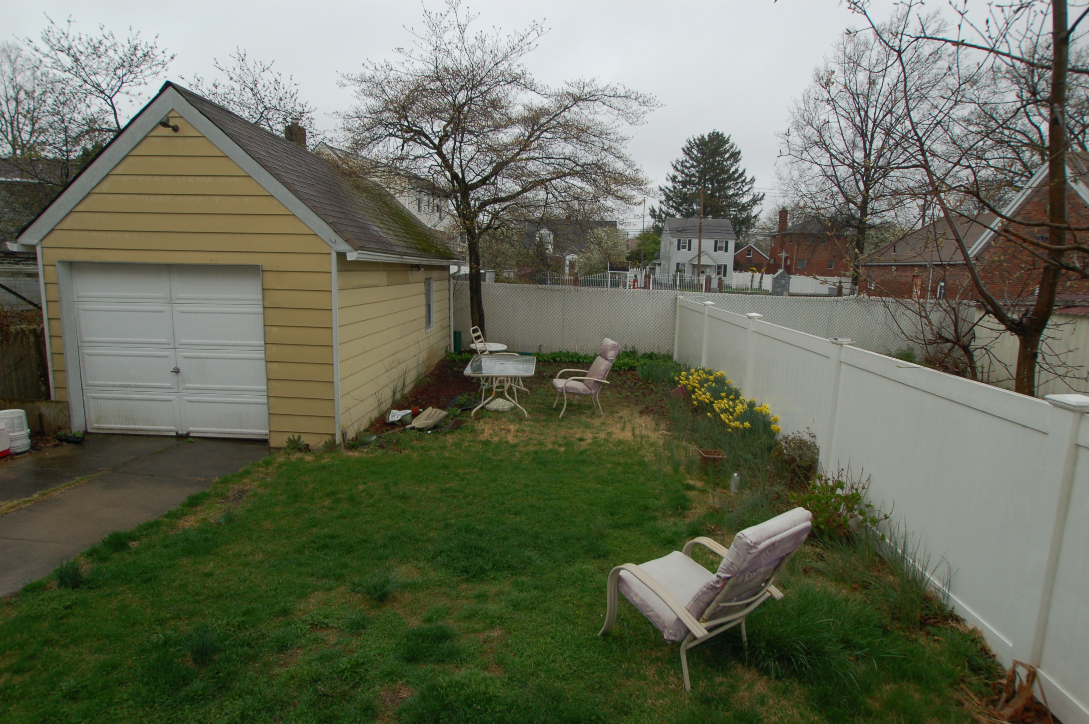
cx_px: 544
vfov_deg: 67.3
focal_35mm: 18
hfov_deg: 90.1
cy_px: 362
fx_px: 544
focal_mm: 12
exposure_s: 1/200
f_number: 7.1
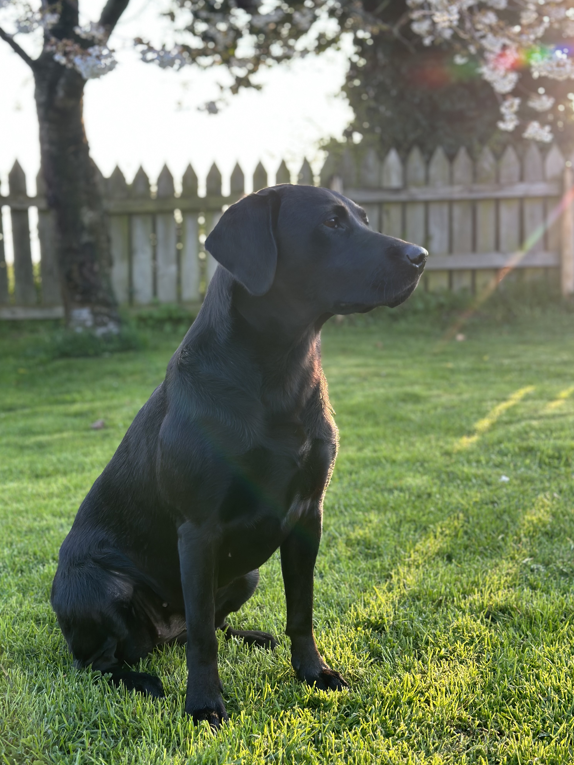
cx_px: 286
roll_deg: +3.8
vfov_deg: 38.9
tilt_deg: -7.4
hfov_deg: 29.7
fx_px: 1083
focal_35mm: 49
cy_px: 382
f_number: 1.78
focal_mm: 6.86
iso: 80
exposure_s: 1/361
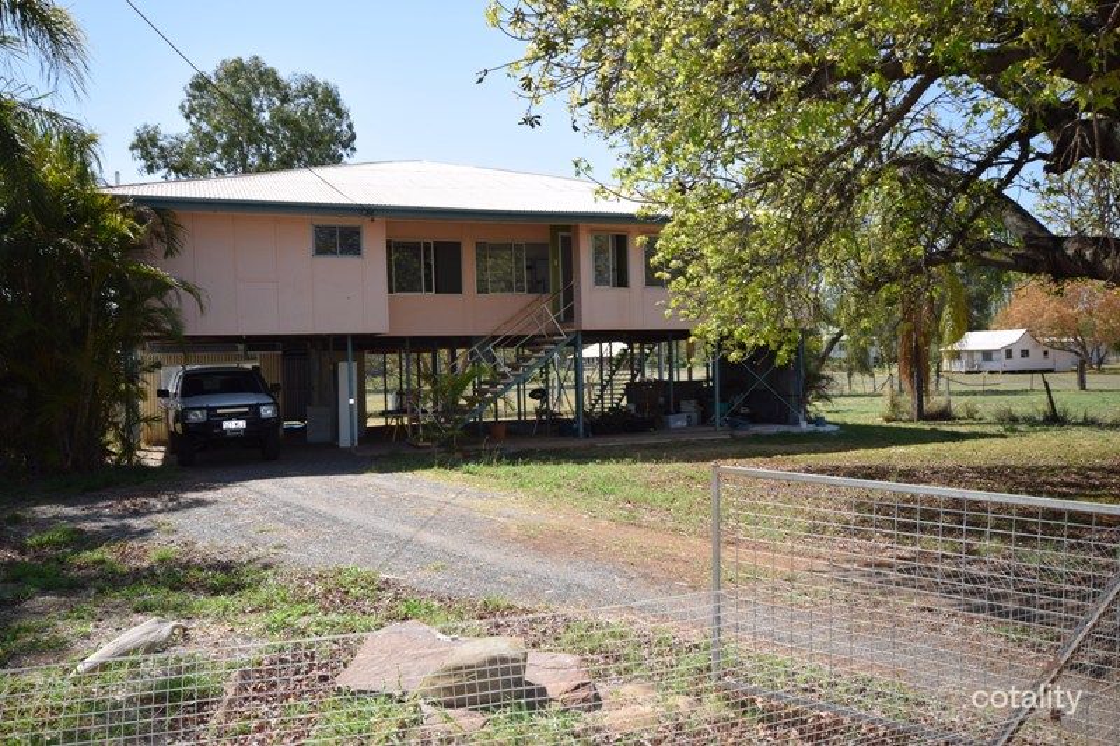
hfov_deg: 61.9
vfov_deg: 43.6
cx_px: 560
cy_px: 373
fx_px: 933
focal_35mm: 30
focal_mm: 20
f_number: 8
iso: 100
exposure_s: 1/200
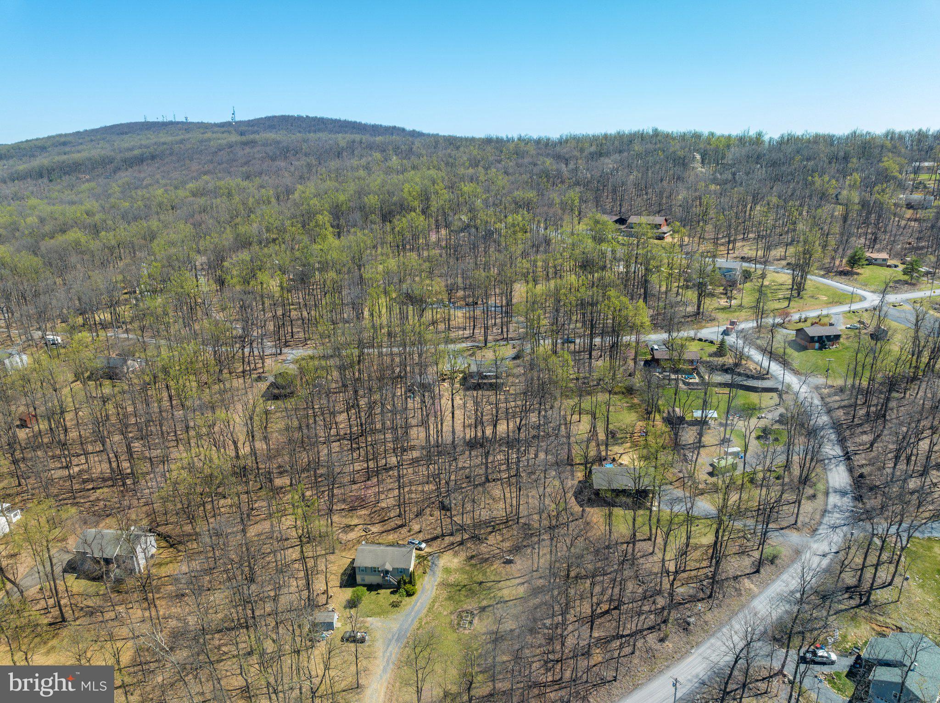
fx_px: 651
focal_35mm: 24
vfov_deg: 56.8
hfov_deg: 71.6
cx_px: 470
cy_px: 352
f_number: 4
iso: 100
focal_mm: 12.29
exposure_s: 1/120
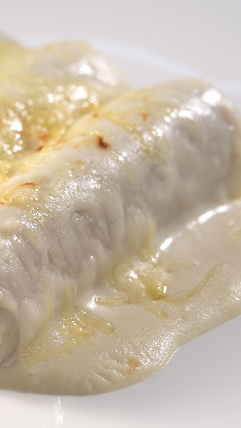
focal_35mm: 142
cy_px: 215
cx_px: -58
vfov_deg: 15.1
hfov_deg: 8.4
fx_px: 1614
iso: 200
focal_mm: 60
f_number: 5
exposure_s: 1/500
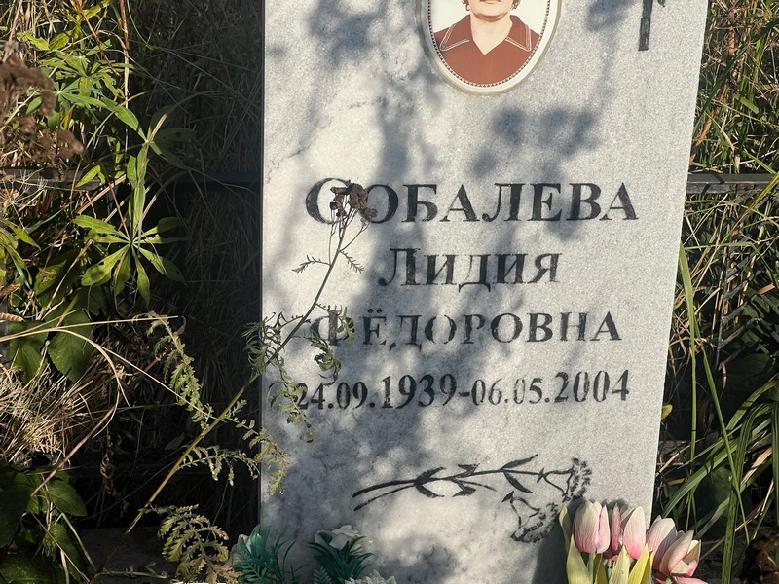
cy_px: 292
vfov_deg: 19.1
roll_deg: -1.3
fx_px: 1733
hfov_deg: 25.3
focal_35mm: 77
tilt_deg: -23.1
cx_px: 390
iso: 32
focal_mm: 9
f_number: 2.8
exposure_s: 1/1468
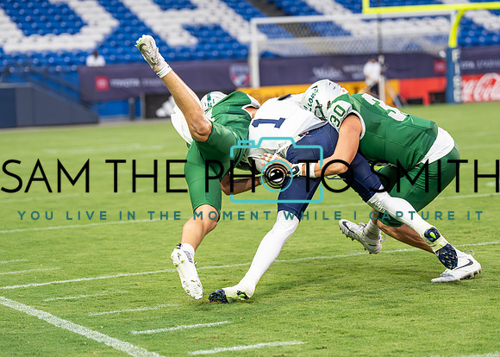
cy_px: 166
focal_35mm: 136
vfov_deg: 10.6
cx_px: 242
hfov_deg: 14.7
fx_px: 1932
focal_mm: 120
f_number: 2.8
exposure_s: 1/1250
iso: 2000
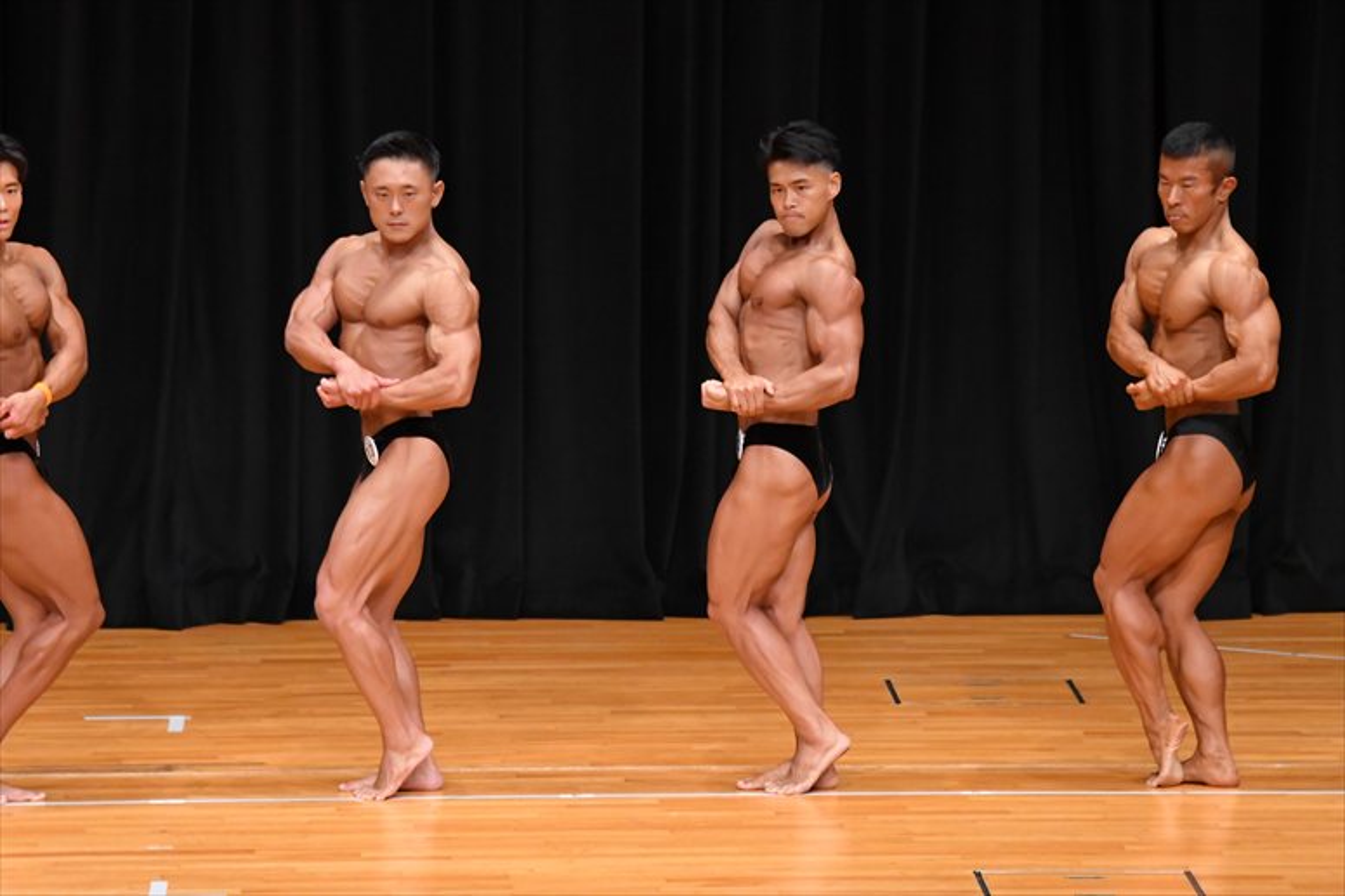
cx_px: 672
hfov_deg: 8.1
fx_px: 9523
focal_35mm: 255
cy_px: 448
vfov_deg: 5.4
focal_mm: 170
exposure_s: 1/400
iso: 4000
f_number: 5.6
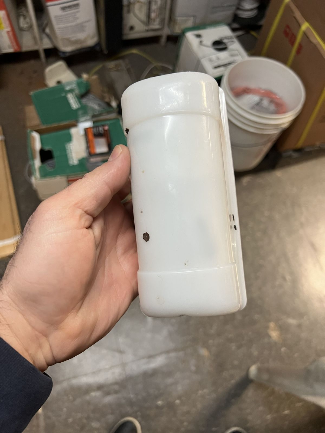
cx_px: 162
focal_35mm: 26
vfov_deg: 67.3
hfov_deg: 53.1
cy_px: 216
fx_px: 325
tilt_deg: -64.8
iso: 160
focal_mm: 5.7
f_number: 1.5
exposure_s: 1/60
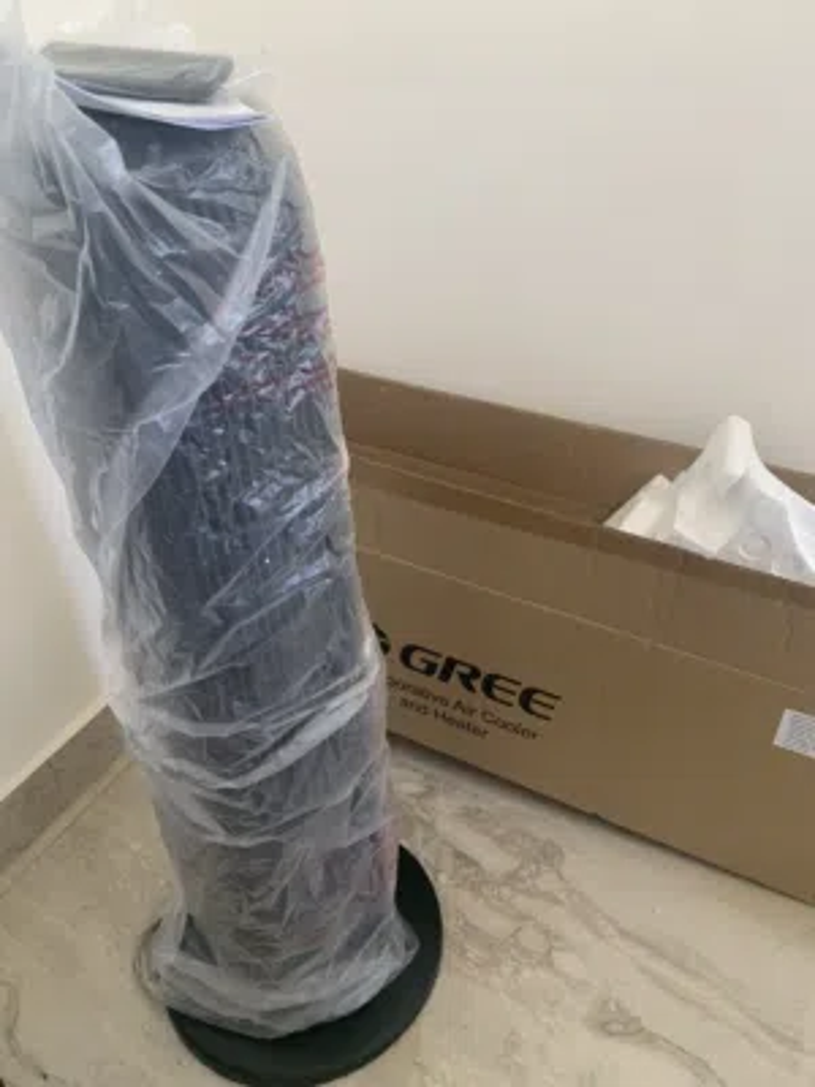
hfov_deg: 53.1
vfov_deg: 67.3
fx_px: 816
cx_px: 408
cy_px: 544
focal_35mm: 26
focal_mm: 4.25
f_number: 1.8
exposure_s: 1/60
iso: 160
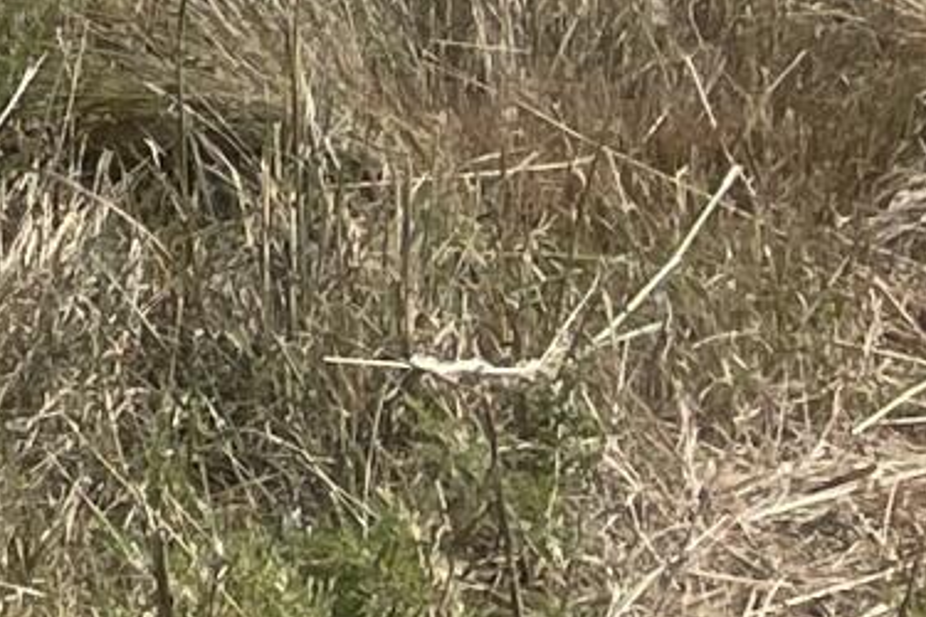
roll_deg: -1.8
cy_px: -328
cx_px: -2158
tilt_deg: -4.4
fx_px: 5350
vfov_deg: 6.5
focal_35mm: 208
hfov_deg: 8.0
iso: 32
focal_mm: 5.1
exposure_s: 1/4348
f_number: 1.6
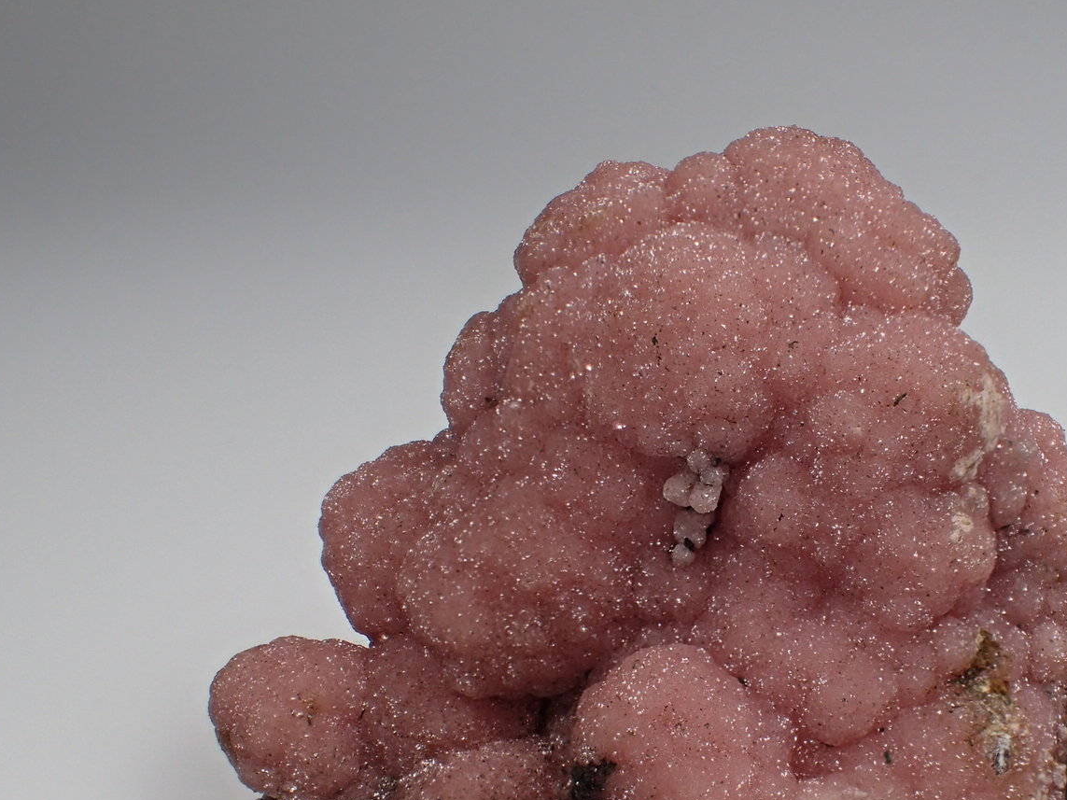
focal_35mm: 42
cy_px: 543
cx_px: 737
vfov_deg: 34.0
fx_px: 1294
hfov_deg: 44.0
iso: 100
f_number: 3.2
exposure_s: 1/160
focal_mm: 5.5
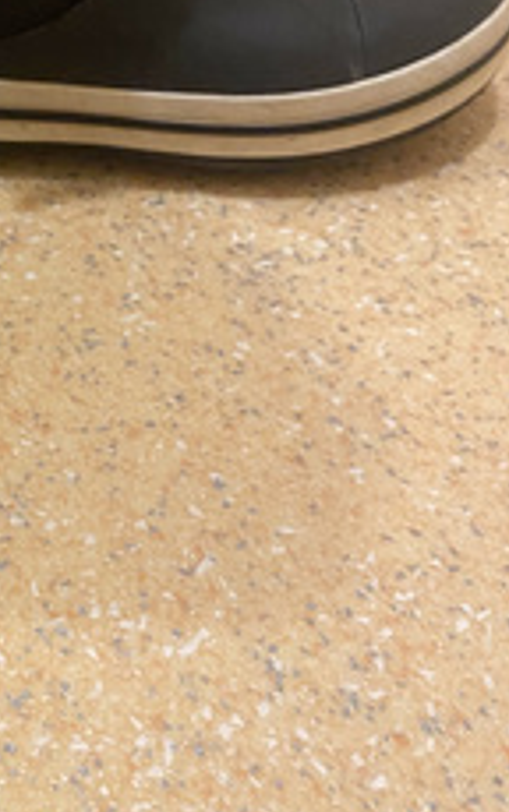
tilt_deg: -40.4
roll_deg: -1.1
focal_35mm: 60
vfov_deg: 33.7
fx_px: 1330
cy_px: 268
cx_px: -118
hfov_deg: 20.2
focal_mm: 4.25
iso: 500
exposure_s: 1/25
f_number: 1.8
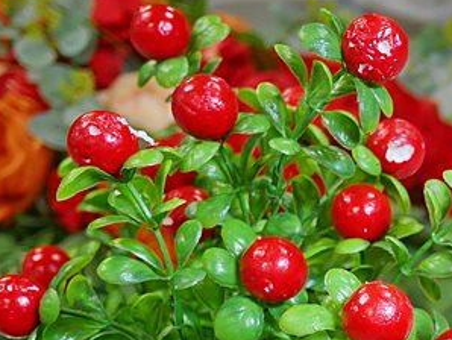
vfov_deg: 15.0
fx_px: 1228
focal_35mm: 94
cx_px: 658
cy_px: 453
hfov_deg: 18.7
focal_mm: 14
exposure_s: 1/100
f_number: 2.5
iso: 200
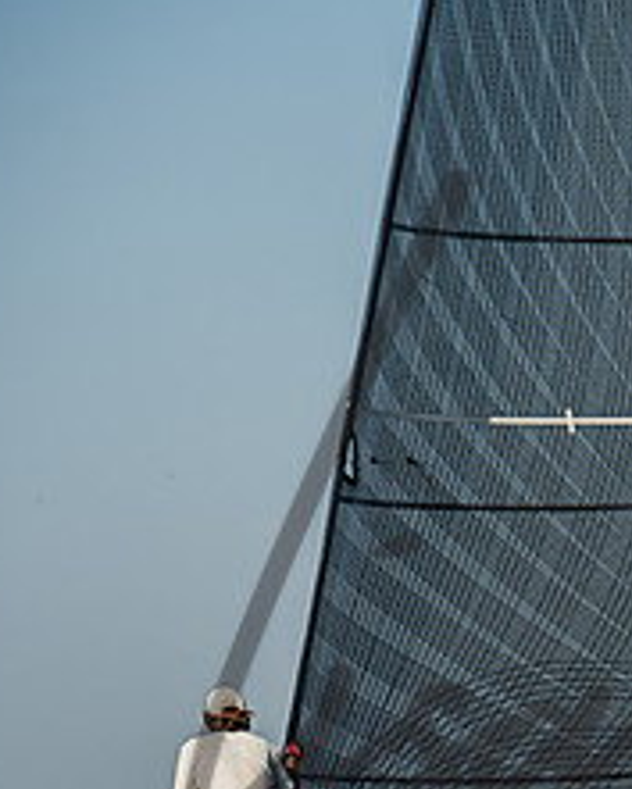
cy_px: 745
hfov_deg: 3.8
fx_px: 9463
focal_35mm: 405
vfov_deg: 4.8
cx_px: 940
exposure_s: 1/1000
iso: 100
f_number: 6.3
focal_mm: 145
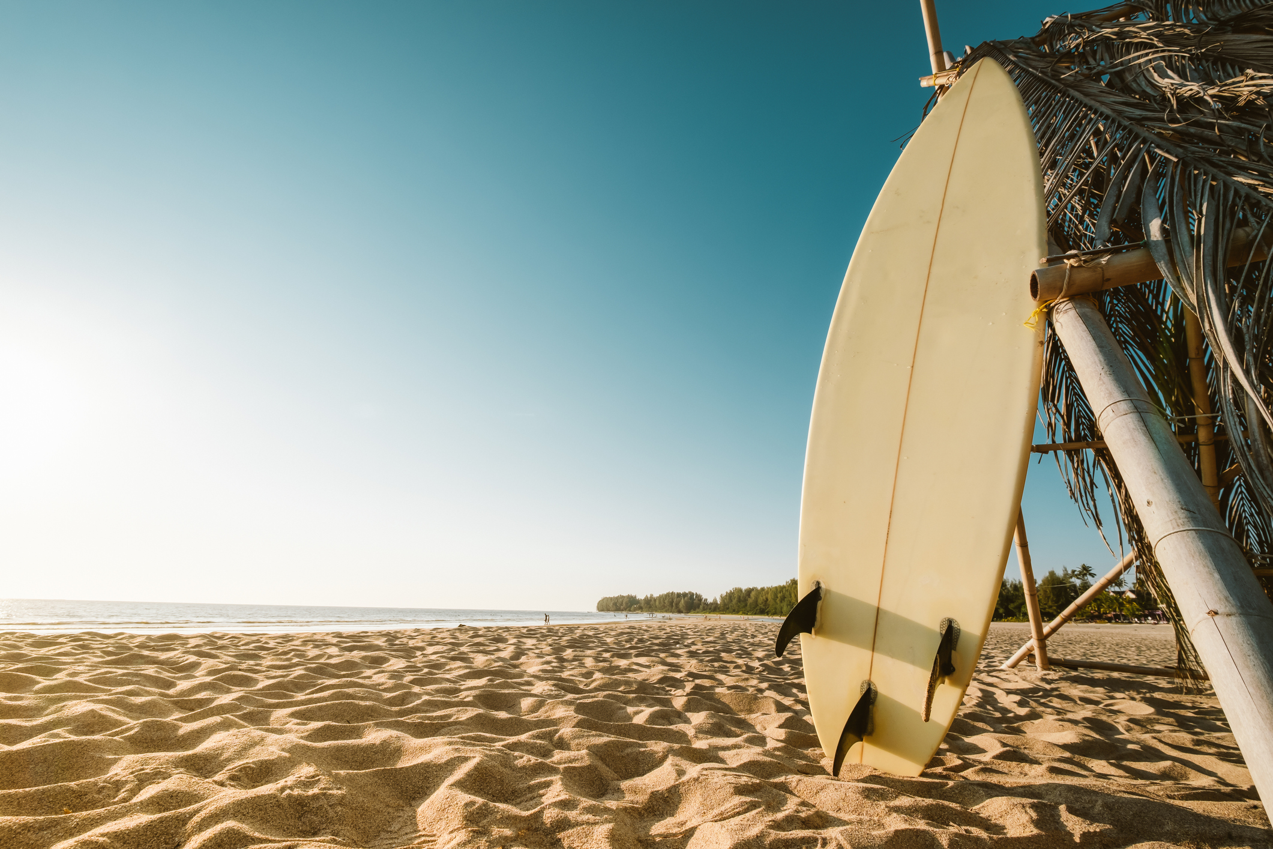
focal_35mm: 15
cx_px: 636
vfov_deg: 77.3
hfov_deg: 100.4
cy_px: 424
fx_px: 530
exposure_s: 1/640
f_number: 7.1
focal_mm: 10
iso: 160
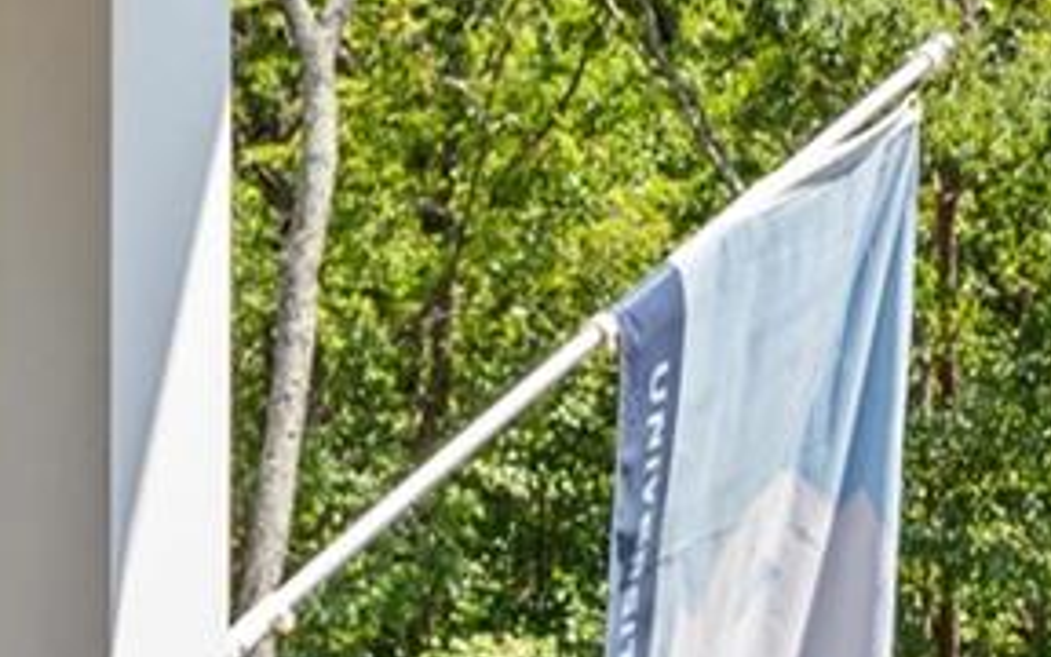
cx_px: 434
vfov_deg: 11.0
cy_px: 909
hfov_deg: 18.0
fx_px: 3323
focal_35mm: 116
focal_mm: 16
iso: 100
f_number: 8
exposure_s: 1/100
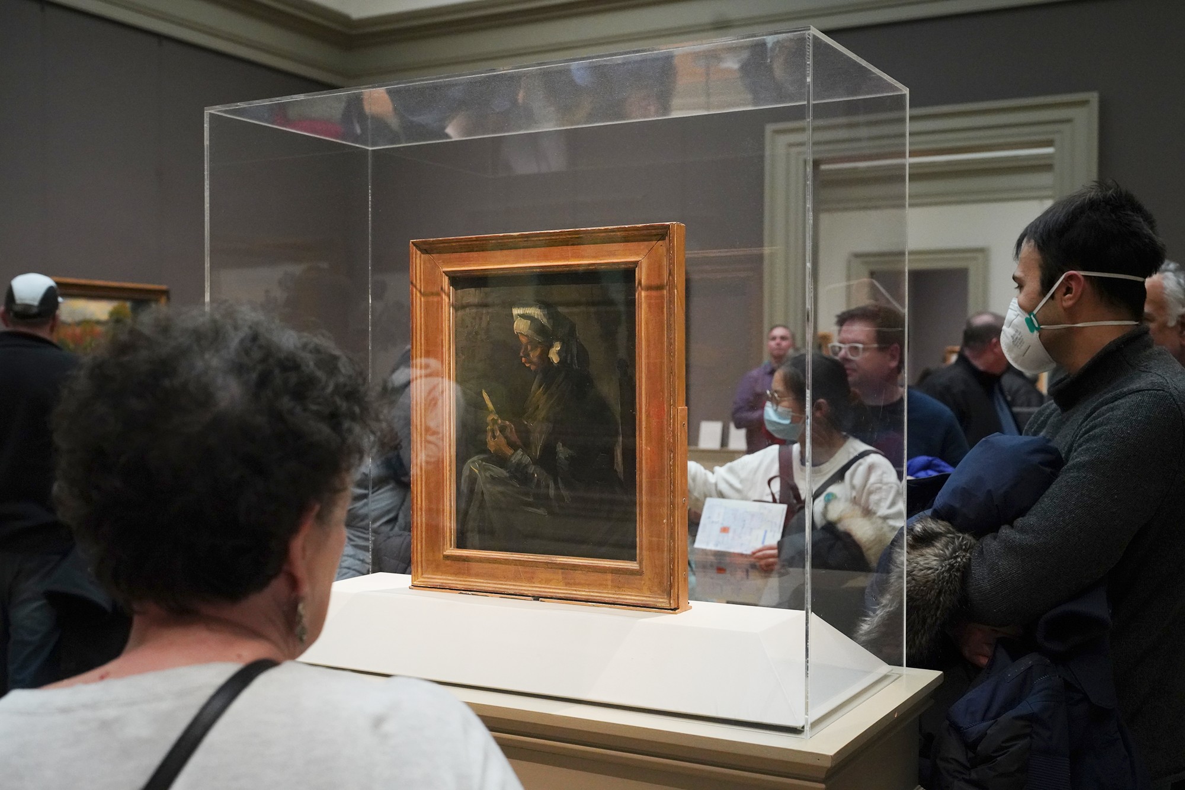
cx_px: 592
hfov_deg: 48.5
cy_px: 395
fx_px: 1317
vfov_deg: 33.4
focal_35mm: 40
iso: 6400
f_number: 5
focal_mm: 40
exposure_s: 1/100
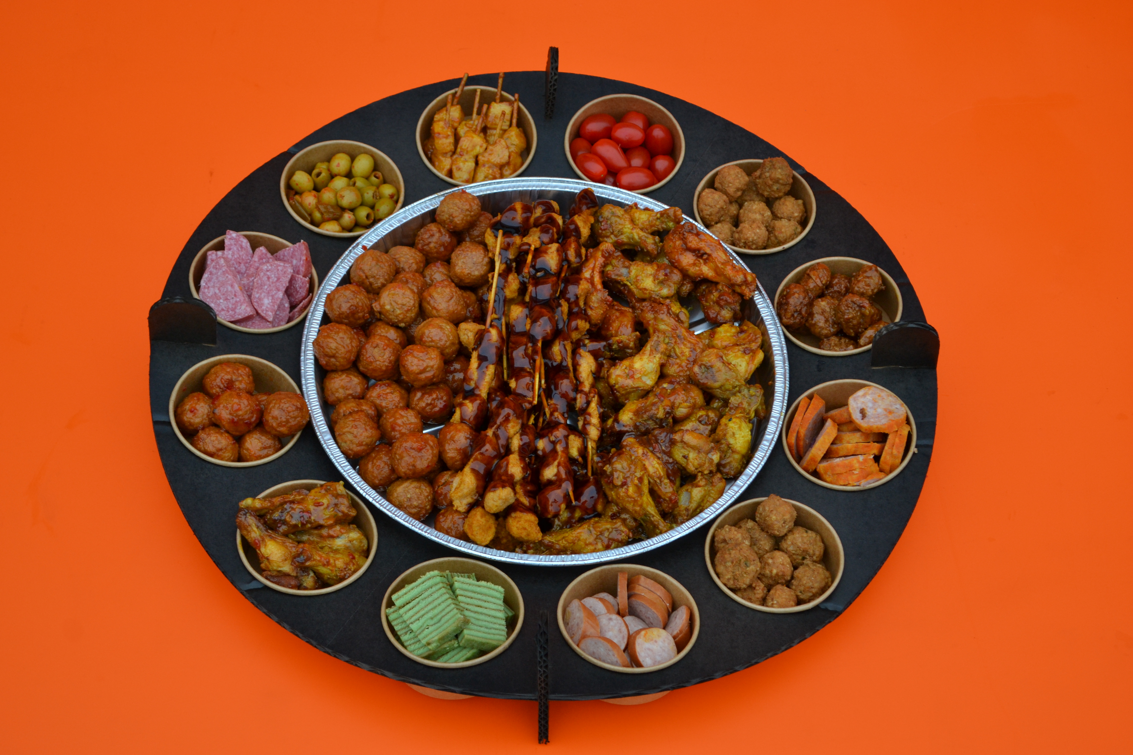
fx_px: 2077
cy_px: 378
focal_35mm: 66
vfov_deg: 20.6
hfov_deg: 30.5
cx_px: 566
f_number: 5.6
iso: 280
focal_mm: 44
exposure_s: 1/125
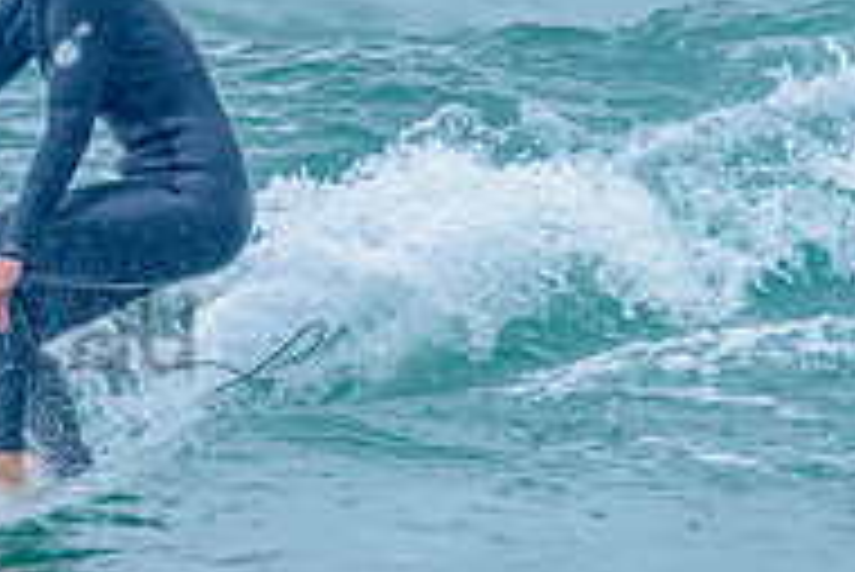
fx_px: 45467
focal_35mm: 1913
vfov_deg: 0.7
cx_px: 4
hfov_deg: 1.1
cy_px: 86
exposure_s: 1/2000
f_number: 5.6
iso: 800
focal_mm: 500
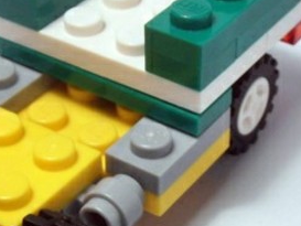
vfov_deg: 12.2
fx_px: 1061
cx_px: 203
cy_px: 130
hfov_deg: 16.1
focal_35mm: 122
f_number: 3.9
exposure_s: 1/80
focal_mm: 6.61
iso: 80
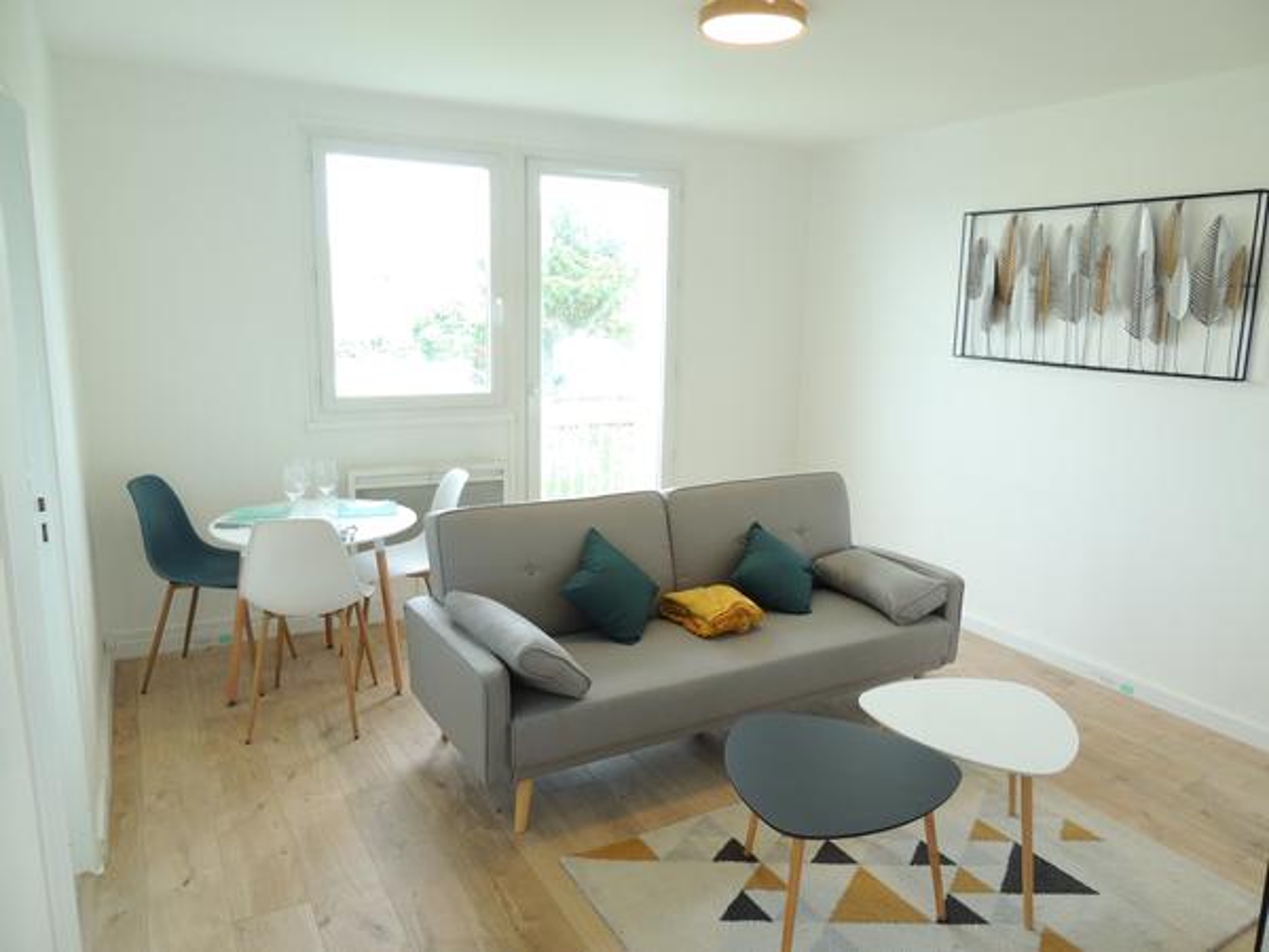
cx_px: 634
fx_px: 880
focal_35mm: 24
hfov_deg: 71.6
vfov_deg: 56.8
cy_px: 476
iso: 250
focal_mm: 4.3
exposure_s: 1/80
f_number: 3
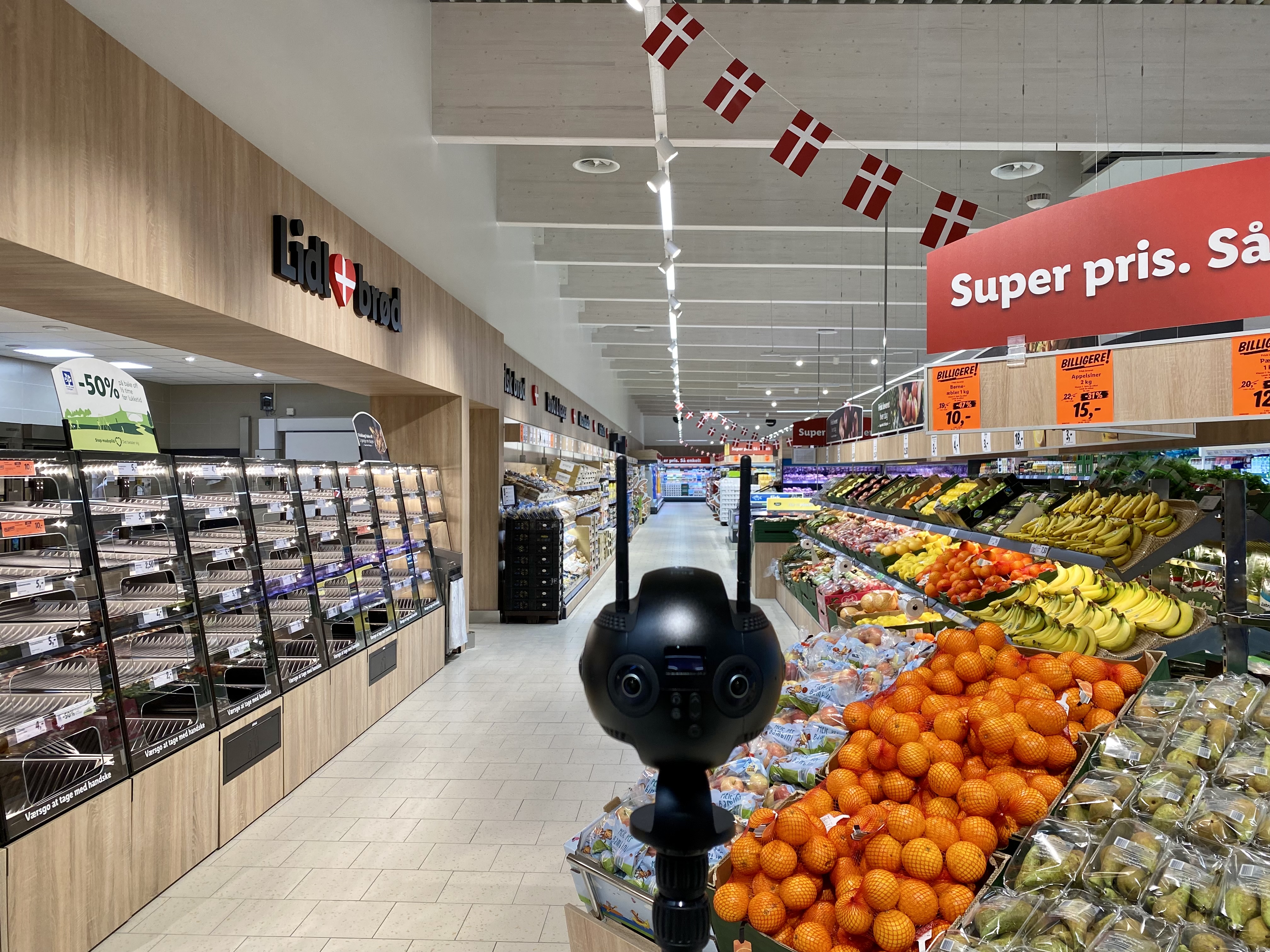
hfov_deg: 67.3
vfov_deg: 53.1
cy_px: 476
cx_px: 635
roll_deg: -0.2
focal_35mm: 26
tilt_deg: -0.4
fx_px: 954
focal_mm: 4.25
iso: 100
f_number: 1.8
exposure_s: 1/100
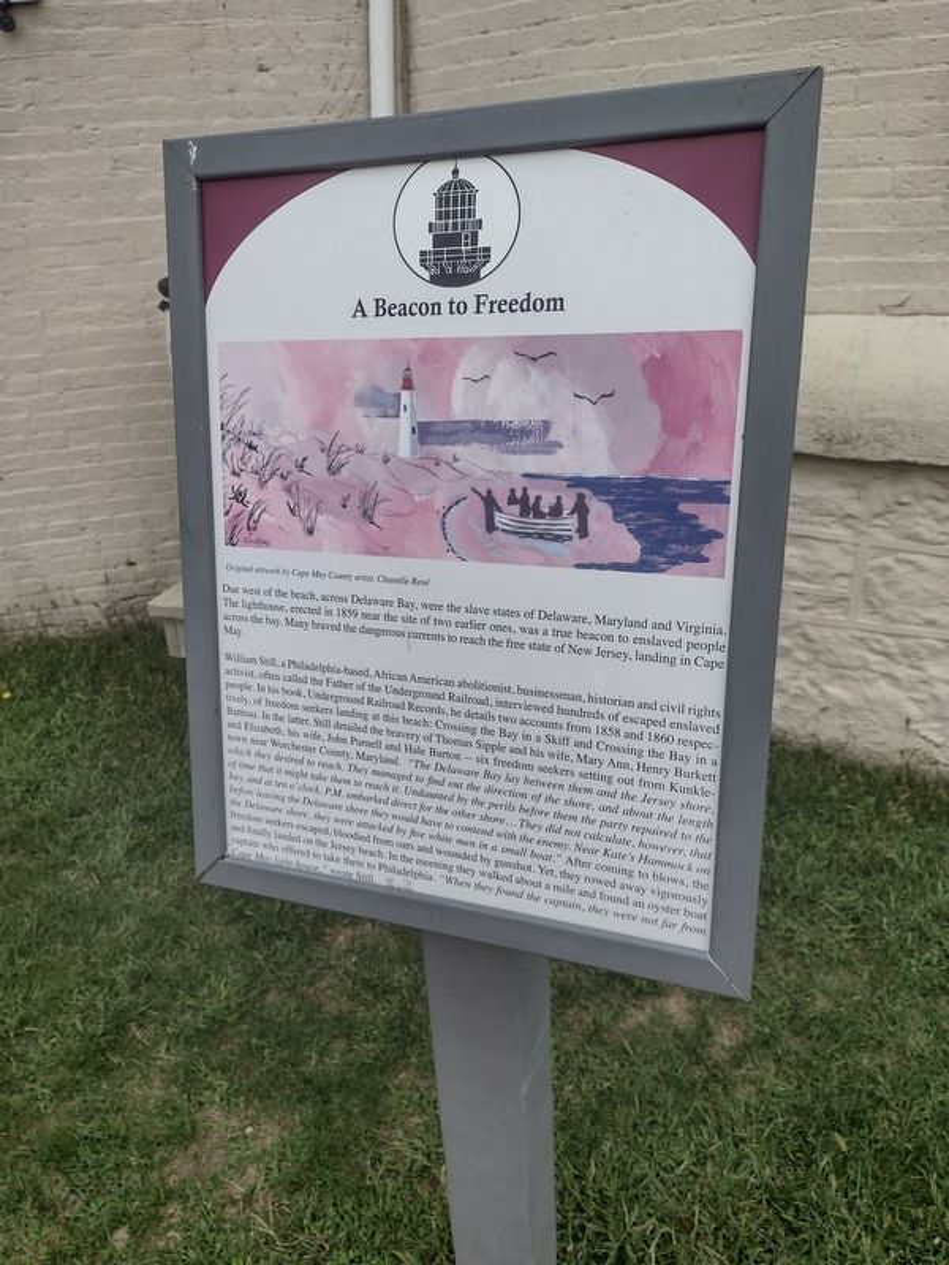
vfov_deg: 65.3
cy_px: 632
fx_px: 987
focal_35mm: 27
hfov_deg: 51.4
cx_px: 474
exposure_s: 1/1508
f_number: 1.7
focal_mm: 4.71
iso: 100
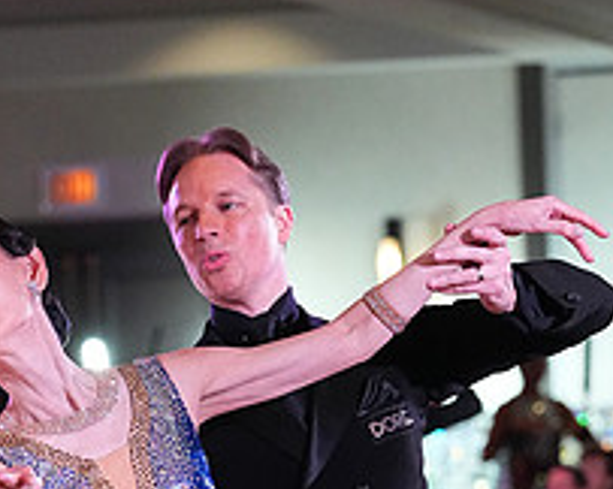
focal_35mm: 330
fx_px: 5981
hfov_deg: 5.9
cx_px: 41
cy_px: 761
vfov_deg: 4.6
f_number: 4.5
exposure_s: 1/400
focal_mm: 123
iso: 8000
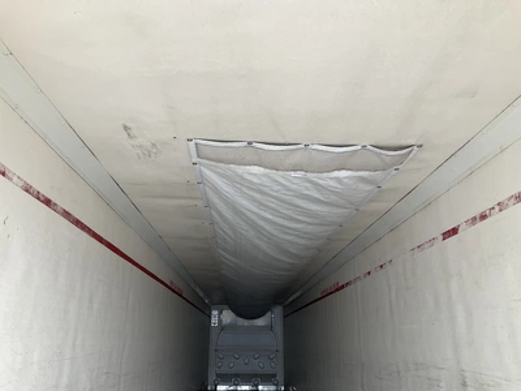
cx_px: 260
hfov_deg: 61.7
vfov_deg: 48.2
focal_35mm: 29
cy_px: 196
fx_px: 436
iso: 20
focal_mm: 3
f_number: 1.8
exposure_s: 1/122
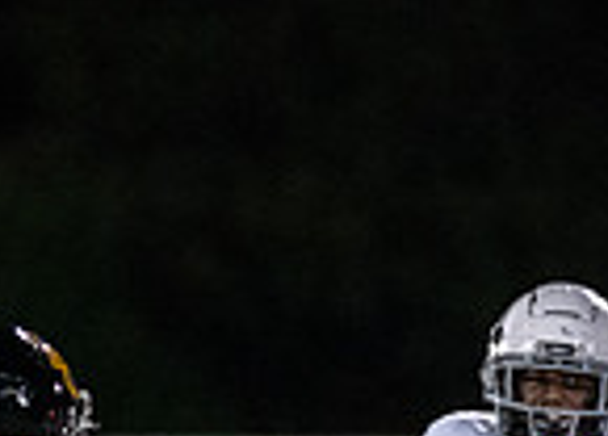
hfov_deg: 2.4
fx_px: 14785
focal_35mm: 855
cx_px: 529
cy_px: 828
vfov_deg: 1.7
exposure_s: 1/1000
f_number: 1.8
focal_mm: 135
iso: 4000
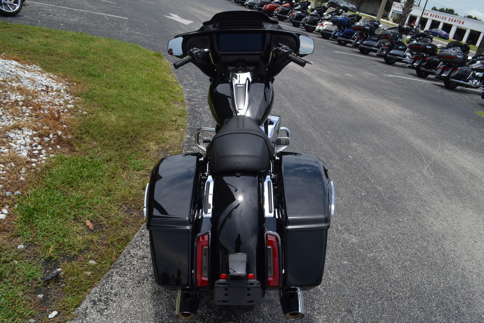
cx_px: 242
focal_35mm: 27
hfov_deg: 67.4
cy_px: 162
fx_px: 363
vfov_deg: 47.9
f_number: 8
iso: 100
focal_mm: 18
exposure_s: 1/250
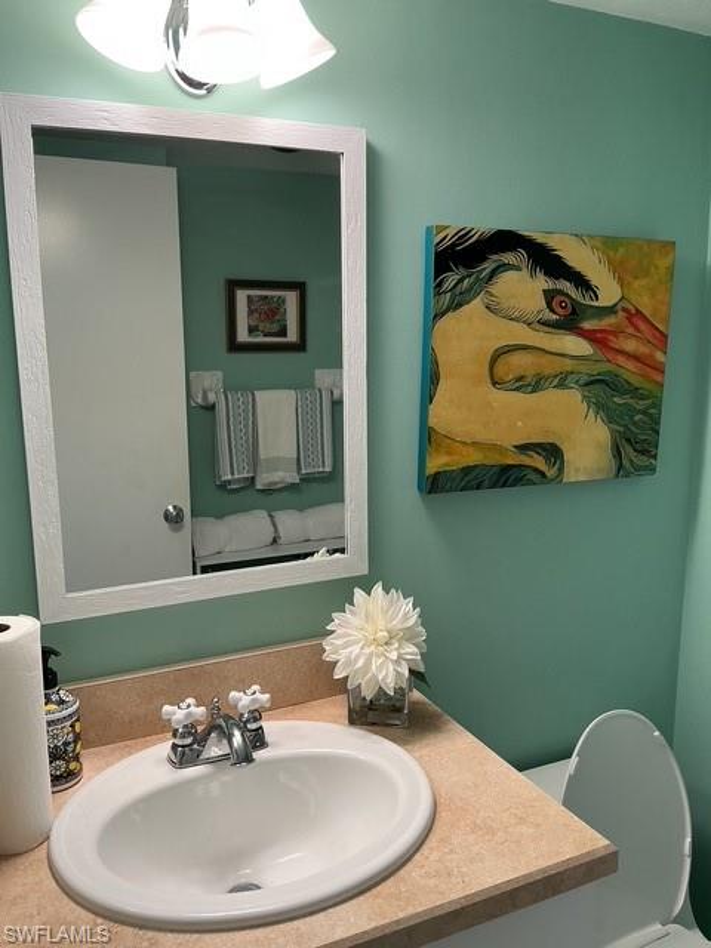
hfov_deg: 48.2
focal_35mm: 29
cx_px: 356
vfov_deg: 61.7
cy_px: 474
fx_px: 794
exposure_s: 1/120
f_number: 1.8
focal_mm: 3
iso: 50
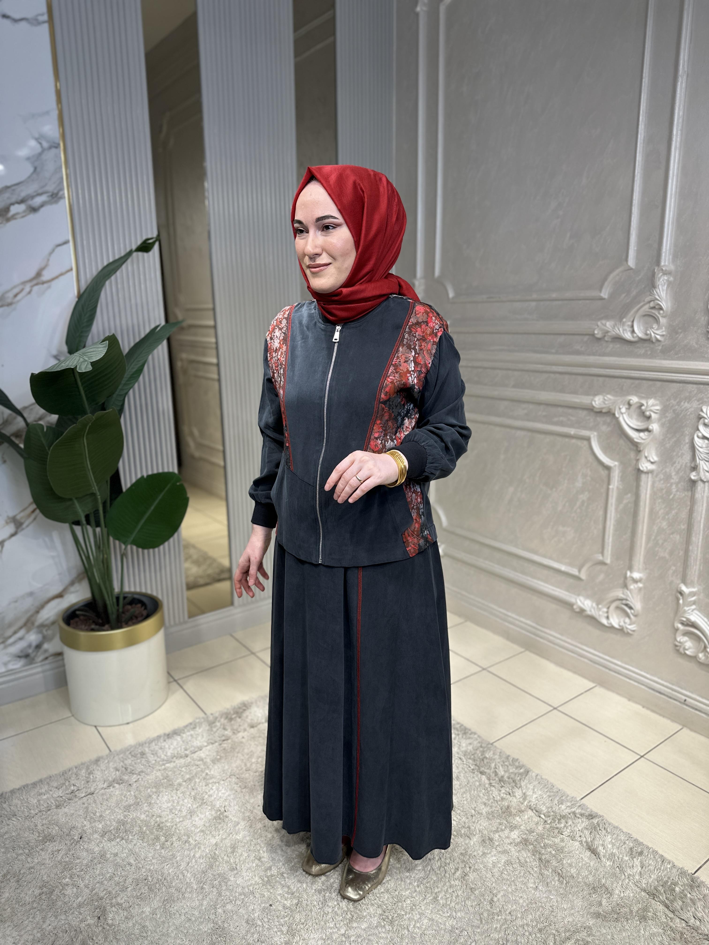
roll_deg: +0.3
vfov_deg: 71.6
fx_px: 655
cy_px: 472
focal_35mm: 24
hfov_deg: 56.8
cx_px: 354
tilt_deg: -12.1
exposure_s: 1/376
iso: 80
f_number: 1.78
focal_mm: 6.86
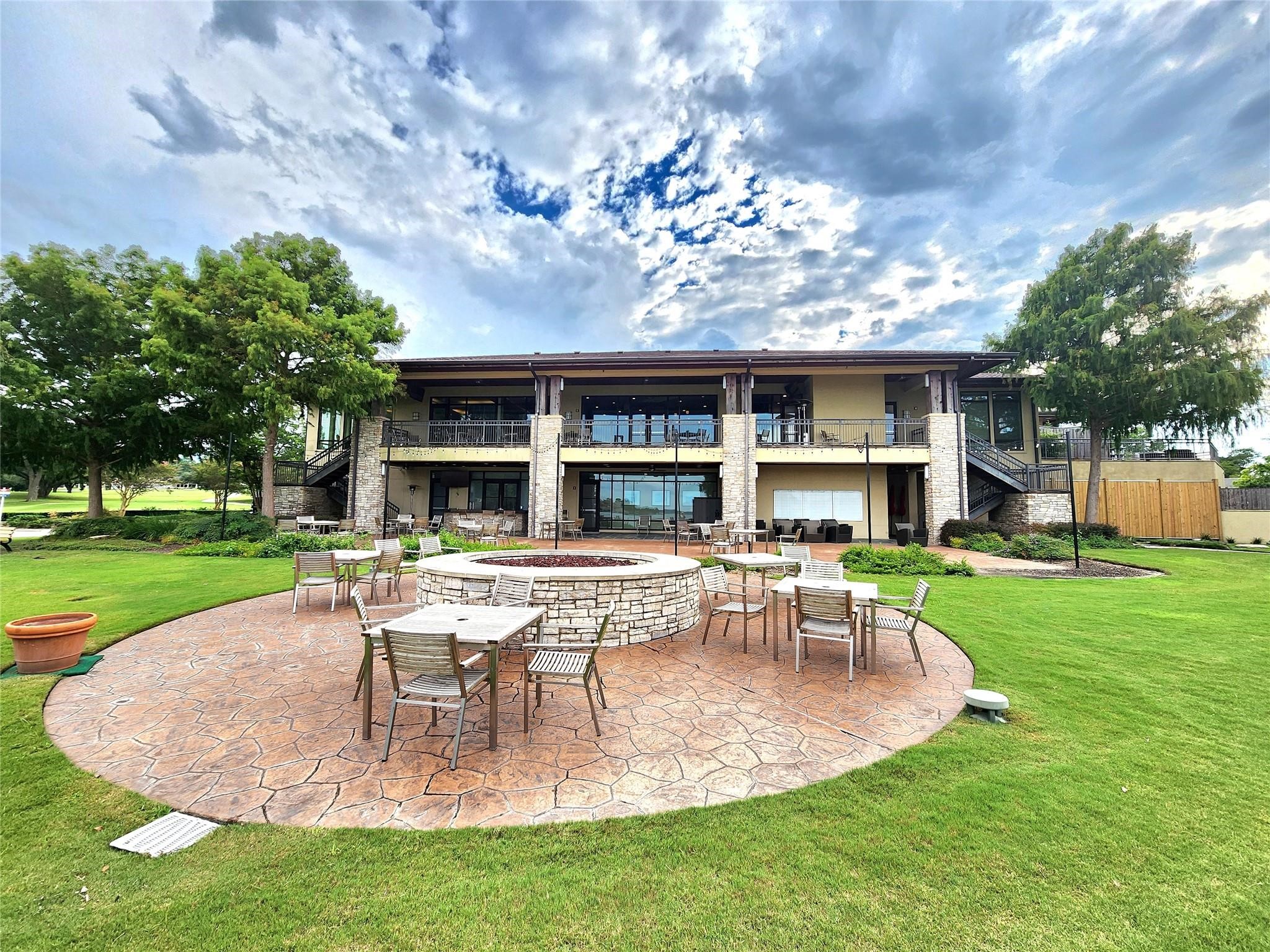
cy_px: 476
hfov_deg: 106.2
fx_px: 477
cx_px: 635
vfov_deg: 89.9
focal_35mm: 13
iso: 50
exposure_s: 1/625
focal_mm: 2.2
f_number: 2.2
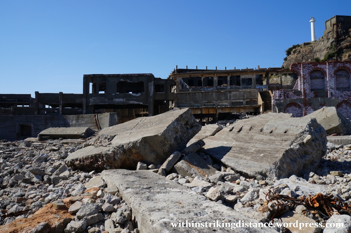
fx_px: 263
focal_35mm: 27
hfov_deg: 67.4
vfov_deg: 47.8
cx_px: 176
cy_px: 116
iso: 200
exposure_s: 1/320
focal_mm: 18
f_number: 13
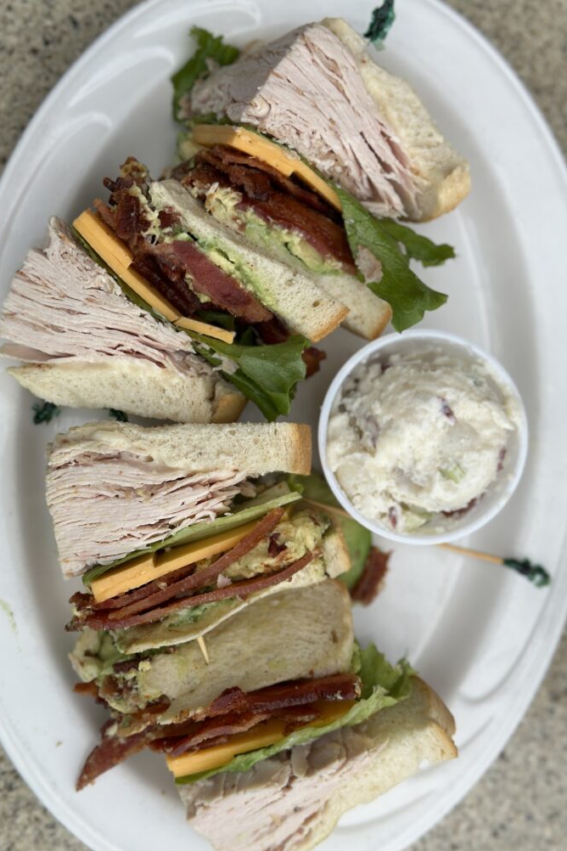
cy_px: 434
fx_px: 1205
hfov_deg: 26.5
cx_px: 300
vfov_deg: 38.9
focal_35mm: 51
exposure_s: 1/2532
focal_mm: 6.86
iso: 80
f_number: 1.78
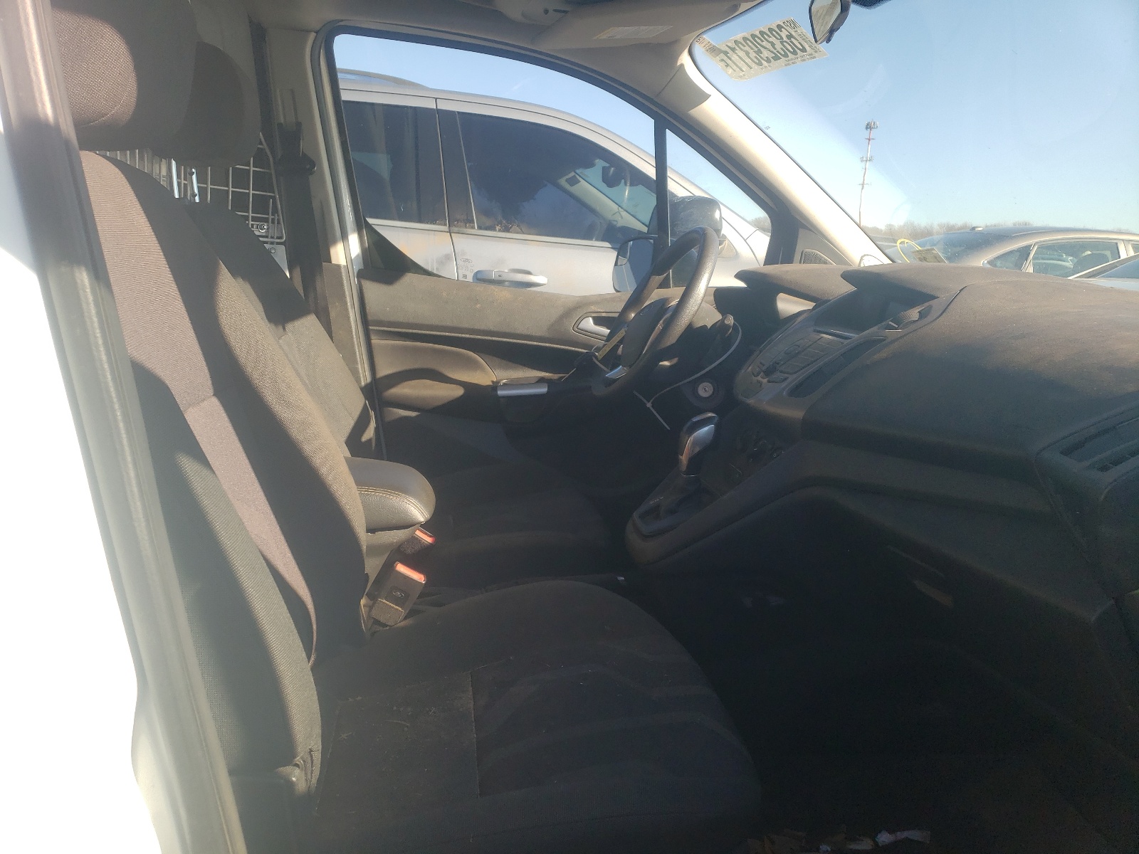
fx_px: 856
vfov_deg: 53.1
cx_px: 570
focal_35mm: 26
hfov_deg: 67.3
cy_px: 427
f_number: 1.5
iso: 50
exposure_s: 1/667
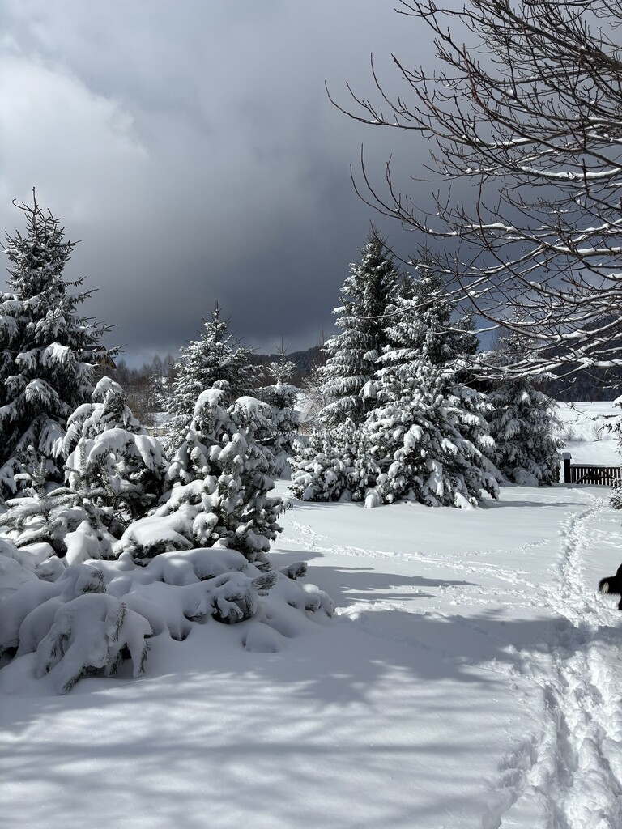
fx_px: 623
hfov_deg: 53.1
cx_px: 311
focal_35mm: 26
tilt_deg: +4.0
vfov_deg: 67.3
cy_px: 414
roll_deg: +0.0
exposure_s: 1/13889
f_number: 1.6
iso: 50
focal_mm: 5.96
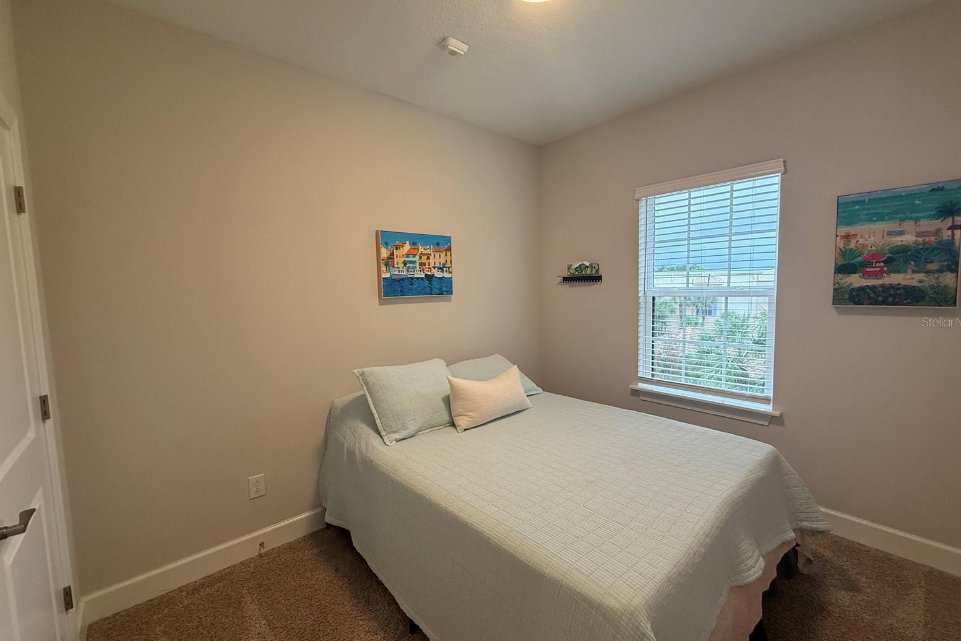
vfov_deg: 77.3
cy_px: 321
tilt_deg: -3.8
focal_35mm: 15
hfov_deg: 100.4
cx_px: 485
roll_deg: +0.9
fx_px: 400
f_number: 2.2
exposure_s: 1/120
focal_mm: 2.22
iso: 160
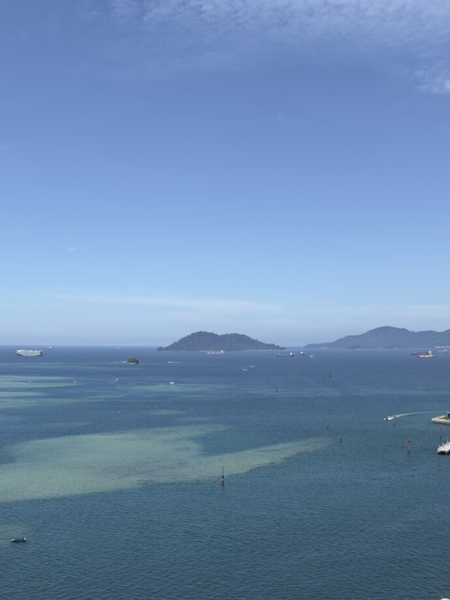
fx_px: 867
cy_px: 478
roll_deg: +0.3
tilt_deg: -8.7
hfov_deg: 29.1
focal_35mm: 50
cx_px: 240
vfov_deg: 36.9
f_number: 1.78
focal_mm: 6.76
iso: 100
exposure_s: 1/6849
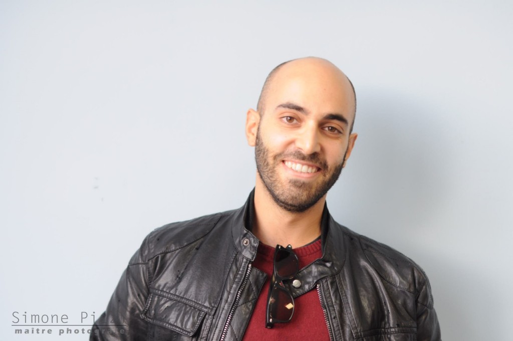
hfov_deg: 27.0
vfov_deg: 18.1
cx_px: 256
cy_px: 170
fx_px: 1067
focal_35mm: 75
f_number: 2.2
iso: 320
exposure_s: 1/125
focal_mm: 50
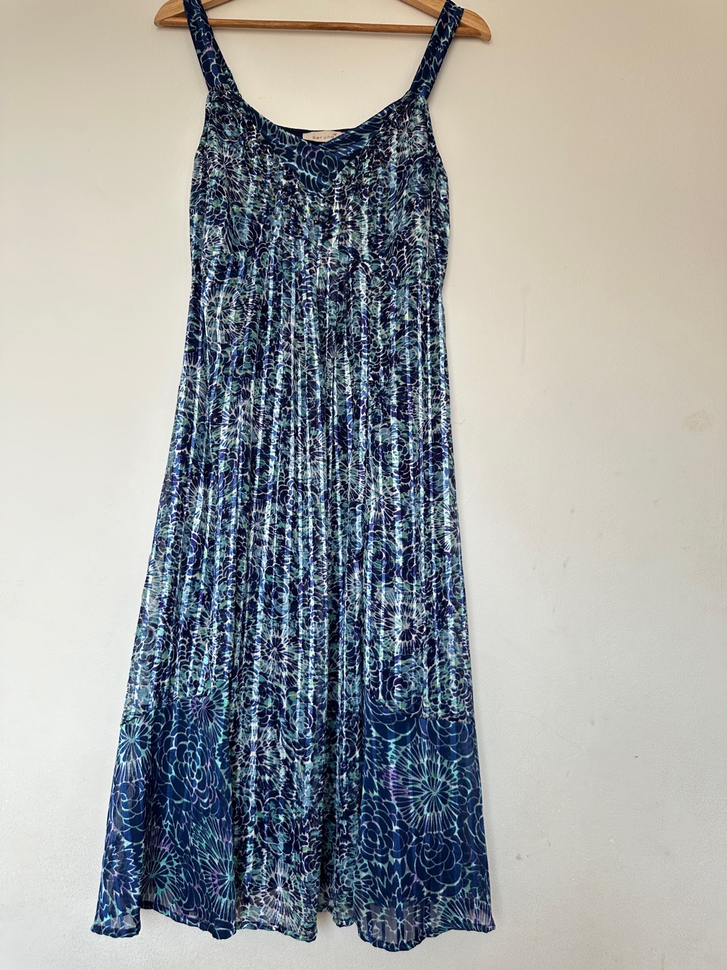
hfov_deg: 56.8
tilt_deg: +7.5
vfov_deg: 71.6
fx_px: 672
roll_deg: -1.7
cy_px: 485
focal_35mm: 24
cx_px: 364
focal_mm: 6.86
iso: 80
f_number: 1.78
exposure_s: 1/121
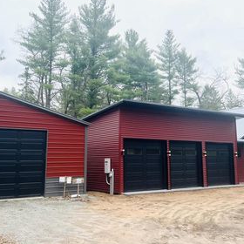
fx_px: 327
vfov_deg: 40.9
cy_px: 108
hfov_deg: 40.9
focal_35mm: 41
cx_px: 127
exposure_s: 1/1344
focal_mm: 5.7
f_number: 1.5
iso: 50
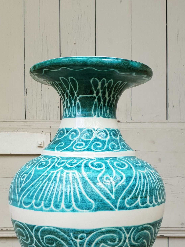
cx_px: 93
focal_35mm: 51
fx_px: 363
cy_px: 160
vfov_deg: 37.2
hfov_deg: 28.6
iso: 50
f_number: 2.4
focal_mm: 4.3
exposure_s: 1/100
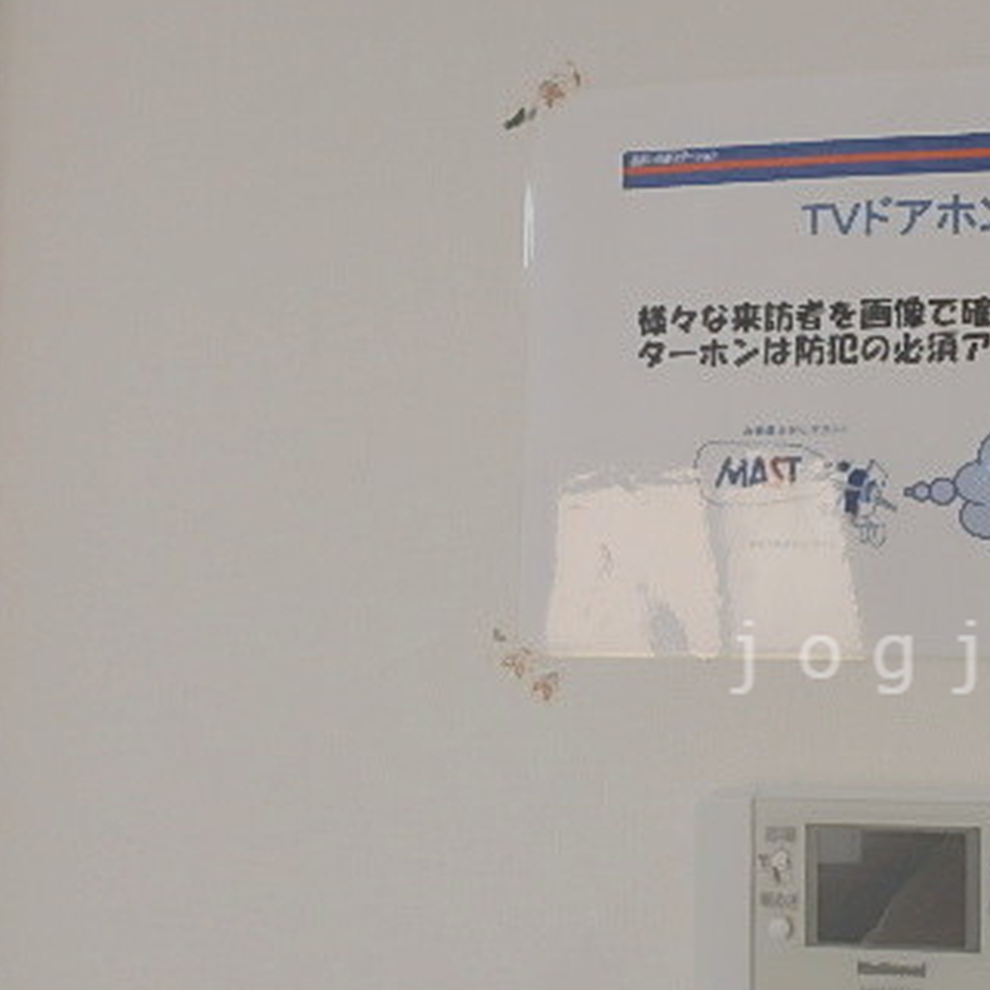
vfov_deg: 44.3
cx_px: 941
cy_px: 657
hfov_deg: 40.5
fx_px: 1197
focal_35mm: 37
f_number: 3.5
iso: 200
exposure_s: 1/60
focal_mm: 3.7
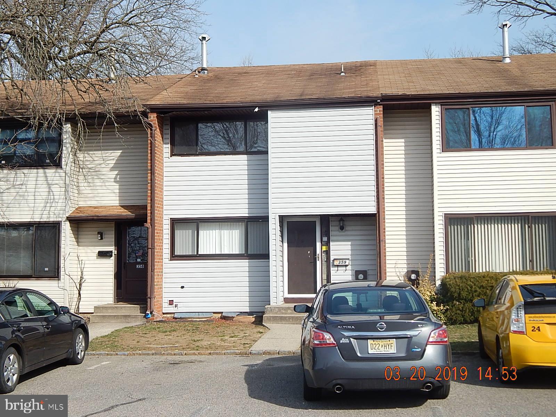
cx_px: 278
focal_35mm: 49
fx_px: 787
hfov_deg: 38.9
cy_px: 208
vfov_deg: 29.7
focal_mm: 8.6
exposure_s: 1/1000
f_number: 3.7
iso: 125
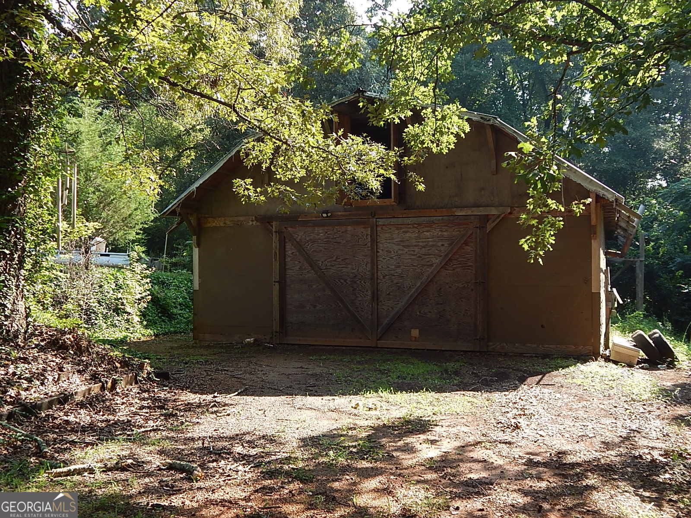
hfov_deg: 52.6
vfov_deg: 40.7
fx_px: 699
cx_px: 346
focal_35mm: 35
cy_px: 259
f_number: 3.3
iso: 125
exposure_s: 1/200
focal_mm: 6.1
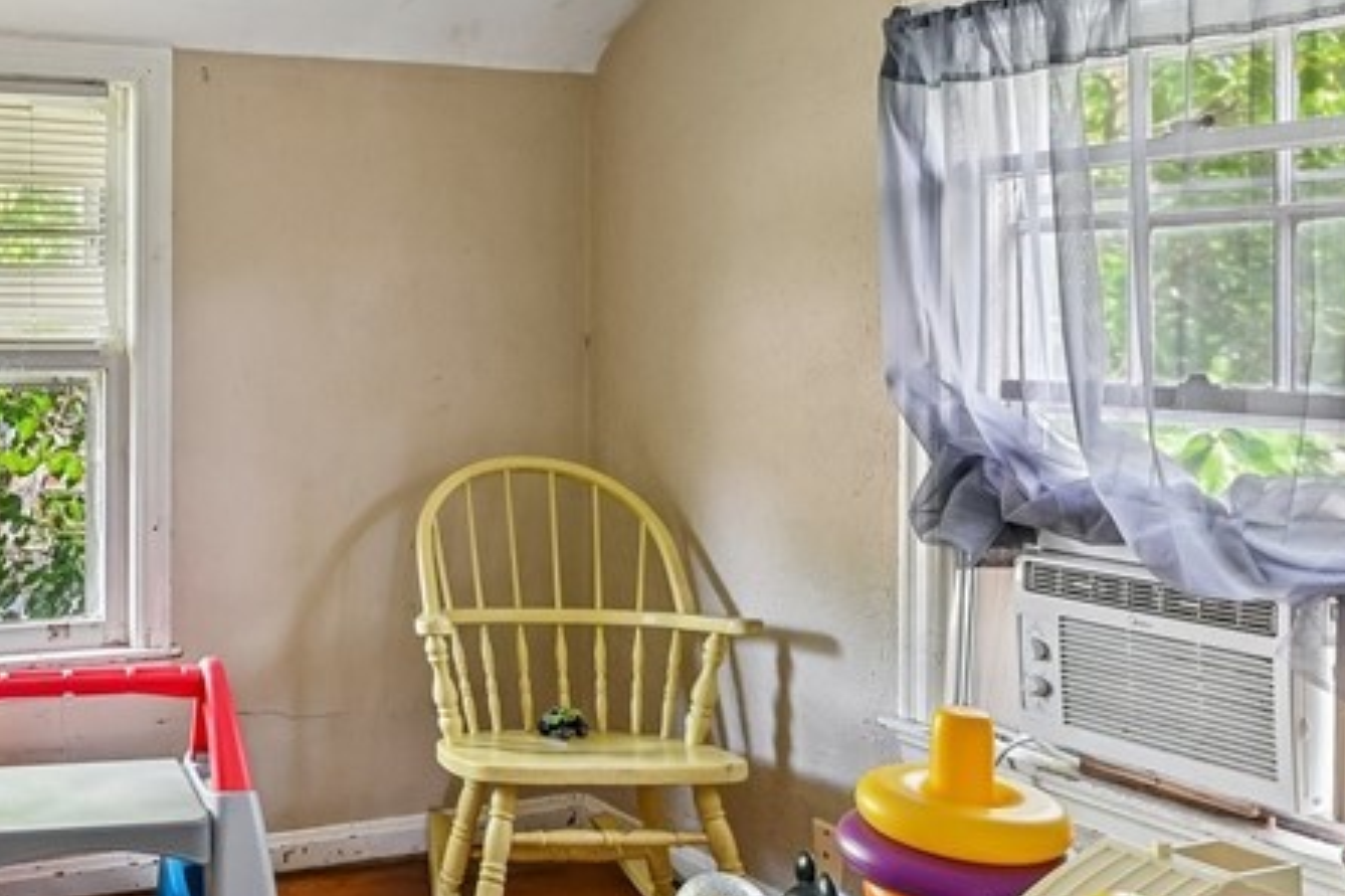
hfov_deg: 44.9
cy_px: 312
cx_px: 130
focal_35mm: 39
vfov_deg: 33.9
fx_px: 1456
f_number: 6.3
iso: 1000
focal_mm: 16
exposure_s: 1/160
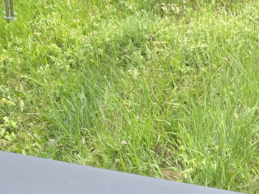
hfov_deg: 16.6
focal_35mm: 117
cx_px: 244
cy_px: 432
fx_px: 876
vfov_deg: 11.1
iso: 25
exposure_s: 1/505
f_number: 1.8
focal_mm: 5.4
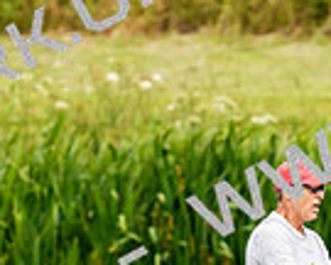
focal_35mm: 2418
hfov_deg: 0.8
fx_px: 23688
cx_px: 490
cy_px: 244
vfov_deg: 0.6
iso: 640
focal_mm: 600
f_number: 6.3
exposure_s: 1/2000
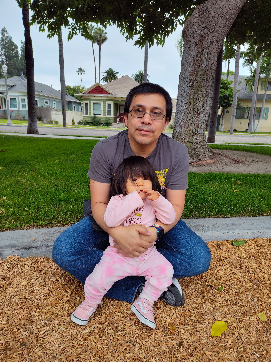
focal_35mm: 23
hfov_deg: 58.9
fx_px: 240
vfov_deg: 73.9
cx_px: 136
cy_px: 181
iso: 100
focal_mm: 5.56
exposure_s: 1/360
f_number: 1.8
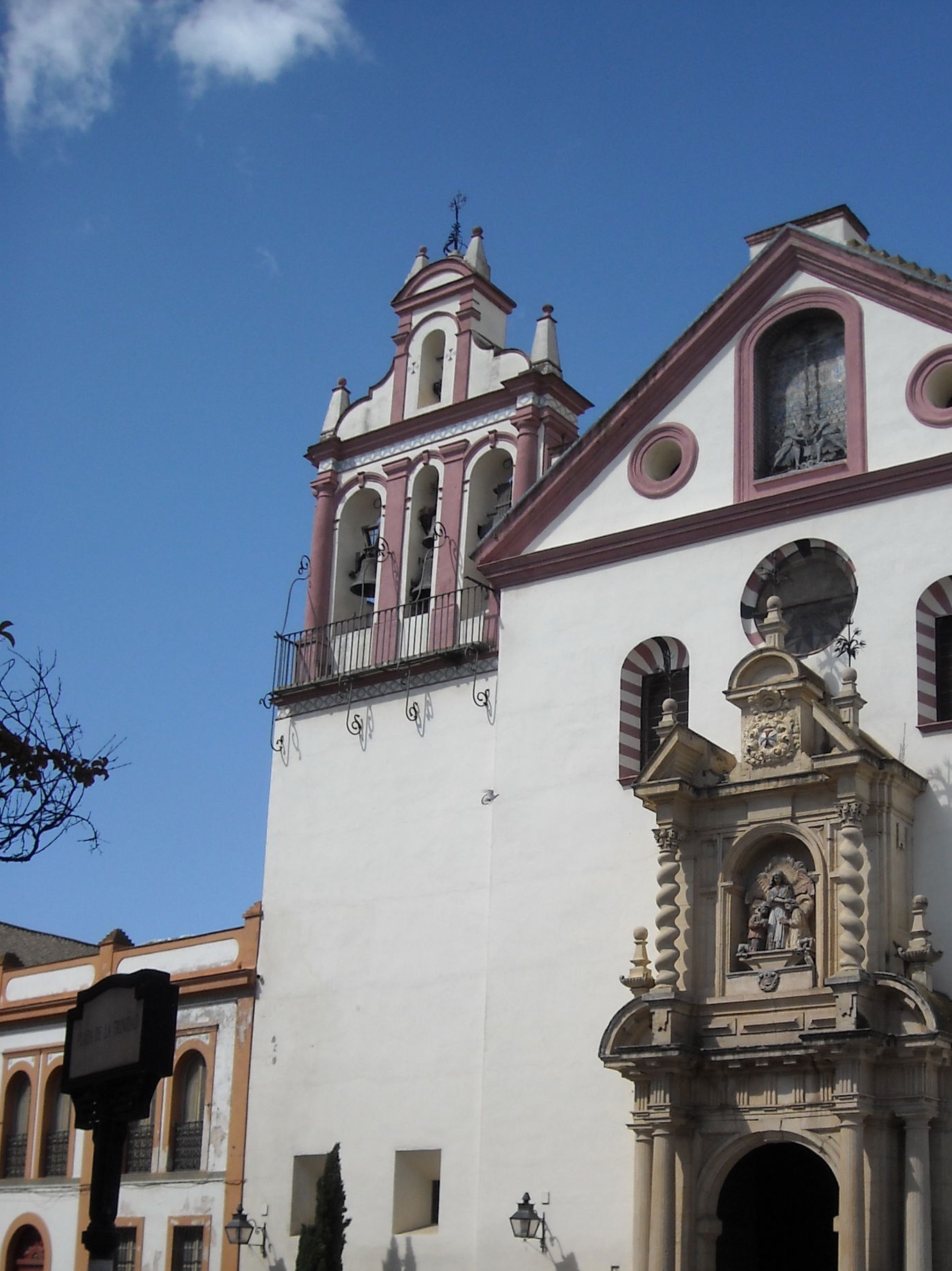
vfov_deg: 38.3
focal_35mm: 49
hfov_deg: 29.4
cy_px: 881
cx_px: 665
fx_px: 1797
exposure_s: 1/384
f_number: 5.6
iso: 64
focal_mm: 5.7
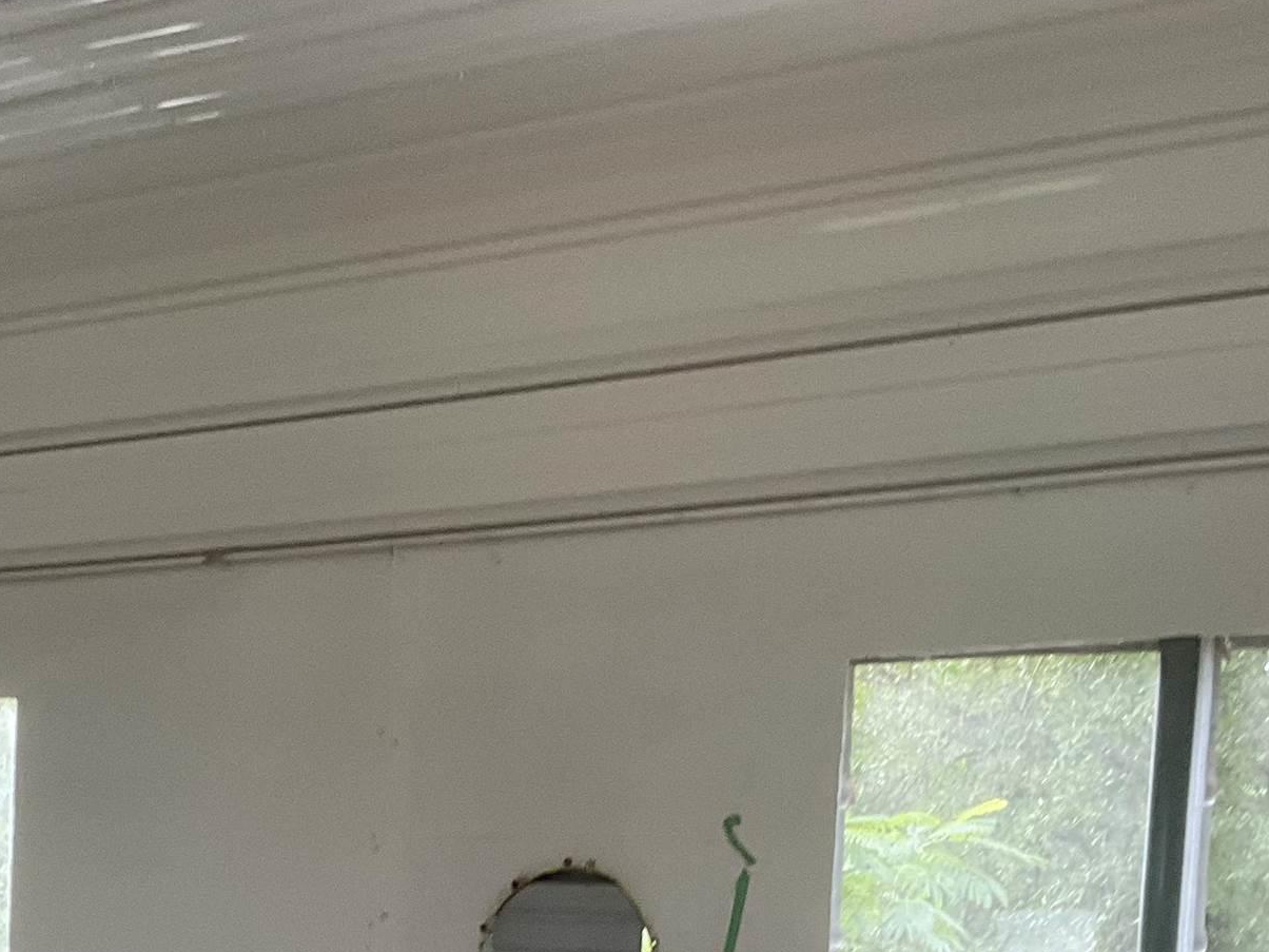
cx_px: 444
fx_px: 2713
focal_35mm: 74
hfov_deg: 26.2
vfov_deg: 18.6
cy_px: 1202
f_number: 1.8
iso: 64
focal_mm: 3
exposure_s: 1/64
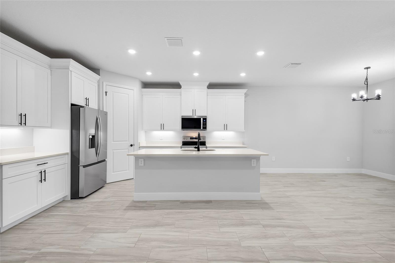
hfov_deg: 96.8
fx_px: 175
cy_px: 132
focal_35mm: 16
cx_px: 198
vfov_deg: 73.6
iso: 100
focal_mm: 16
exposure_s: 1/4
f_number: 9
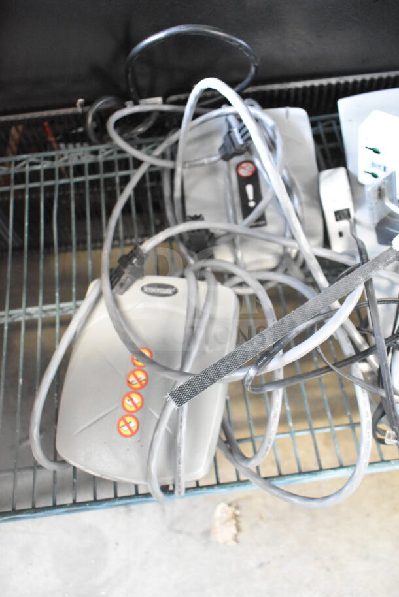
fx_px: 498
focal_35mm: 30
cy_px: 298
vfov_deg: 61.9
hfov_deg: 43.6
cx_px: 200
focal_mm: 20
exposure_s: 1/30
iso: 6400
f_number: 3.8
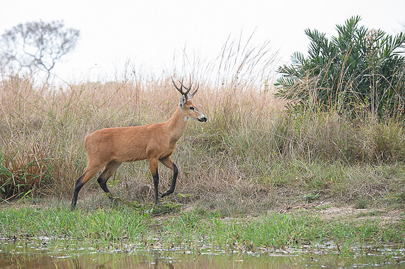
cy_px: 114
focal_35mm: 144
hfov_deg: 14.2
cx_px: 185
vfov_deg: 9.5
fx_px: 1622
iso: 640
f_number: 4
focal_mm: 125
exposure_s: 1/2000
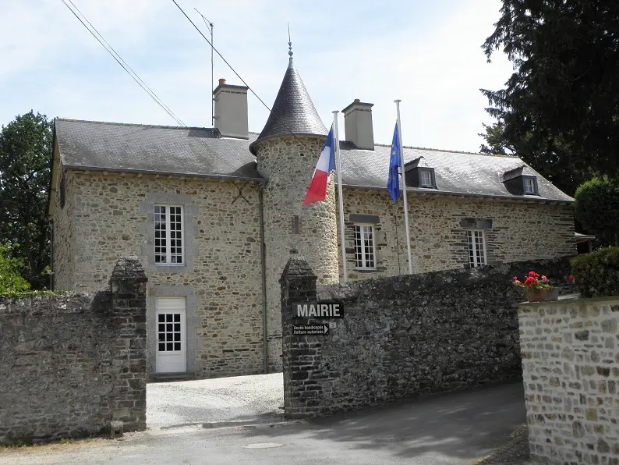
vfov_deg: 30.9
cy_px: 232
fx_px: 841
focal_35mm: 47
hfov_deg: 40.4
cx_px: 310
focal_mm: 8.53
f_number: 5.6
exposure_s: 1/160
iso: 64
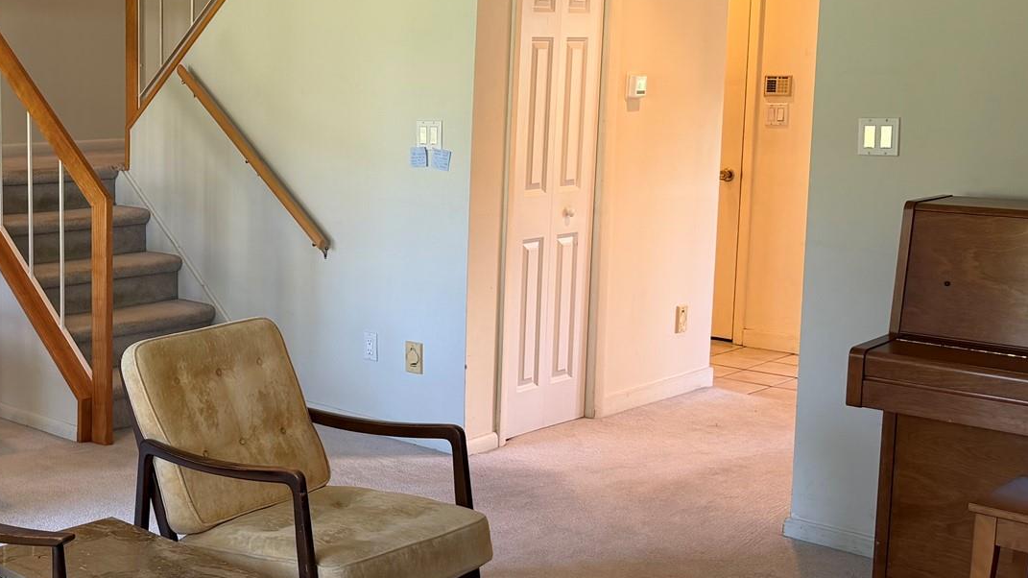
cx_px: 125
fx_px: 1363
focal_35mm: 50
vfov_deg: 23.9
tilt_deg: -6.3
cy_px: 248
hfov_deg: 38.8
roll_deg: +0.4
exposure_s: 1/60
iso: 125
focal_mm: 6.76
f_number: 1.78
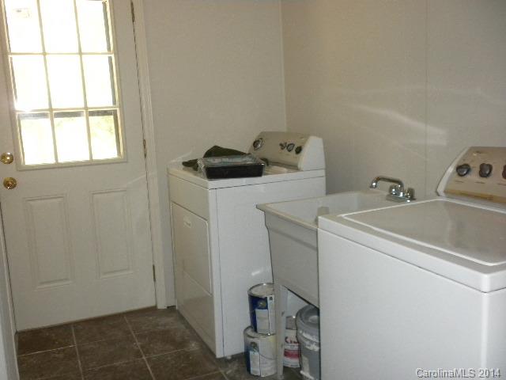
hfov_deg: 50.1
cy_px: 190
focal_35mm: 37
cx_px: 253
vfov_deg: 38.7
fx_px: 541
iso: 400
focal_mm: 6.6
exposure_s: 1/30
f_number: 3.5
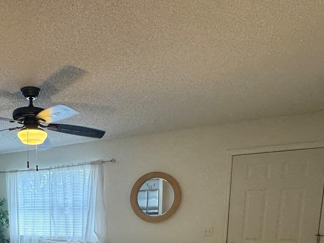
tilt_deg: -11.3
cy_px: 258
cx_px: 72
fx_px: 290
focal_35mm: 31
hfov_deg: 54.9
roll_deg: +0.6
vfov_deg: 38.7
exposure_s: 1/120
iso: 125
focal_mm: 2.22
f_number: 2.2
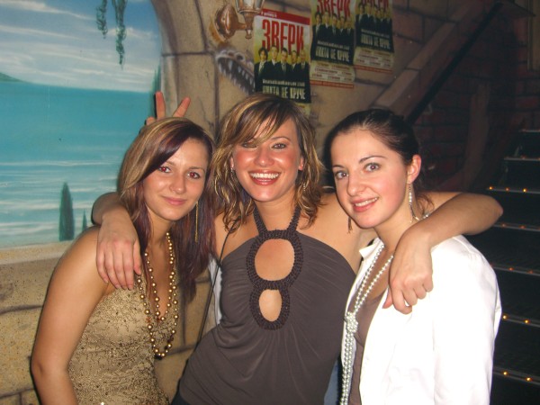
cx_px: 270
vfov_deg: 37.7
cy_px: 202
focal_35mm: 38
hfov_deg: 49.0
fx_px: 593
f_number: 2.8
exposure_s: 1/60
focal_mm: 7.9
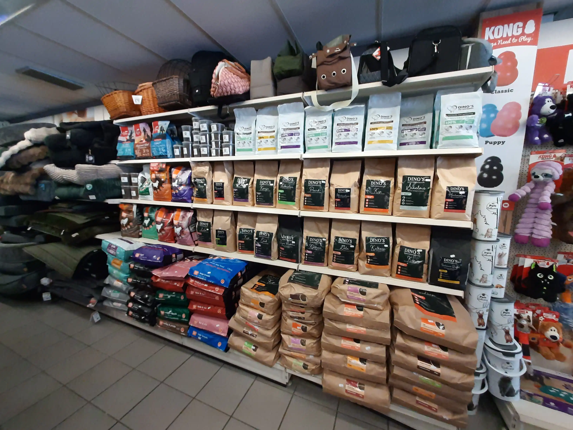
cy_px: 215
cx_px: 286
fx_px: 215
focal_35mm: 13
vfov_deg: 89.9
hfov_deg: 106.2
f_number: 2.2
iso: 250
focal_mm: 1.42
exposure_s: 1/50
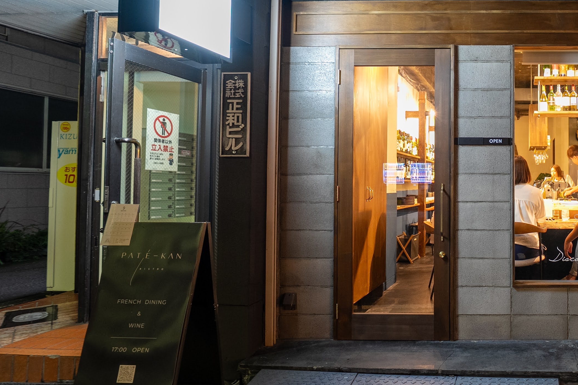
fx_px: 449
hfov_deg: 57.2
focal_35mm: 28
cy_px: 176
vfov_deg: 46.3
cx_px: 510
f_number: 2.8
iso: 500
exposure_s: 1/10
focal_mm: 12
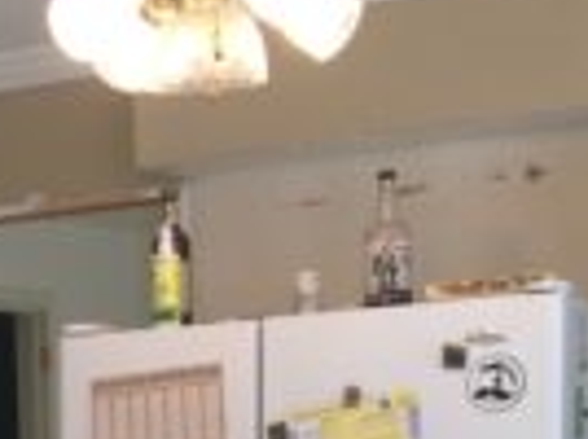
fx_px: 2221
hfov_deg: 14.2
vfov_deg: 10.7
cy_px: 753
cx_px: -268
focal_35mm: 131
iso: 50
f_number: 2.4
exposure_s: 1/53
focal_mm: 4.28
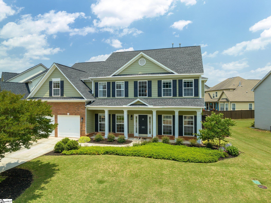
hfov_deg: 71.6
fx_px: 188
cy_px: 102
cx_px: 136
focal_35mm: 24
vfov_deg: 56.8
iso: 100
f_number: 4.5
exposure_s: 1/50
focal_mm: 12.29
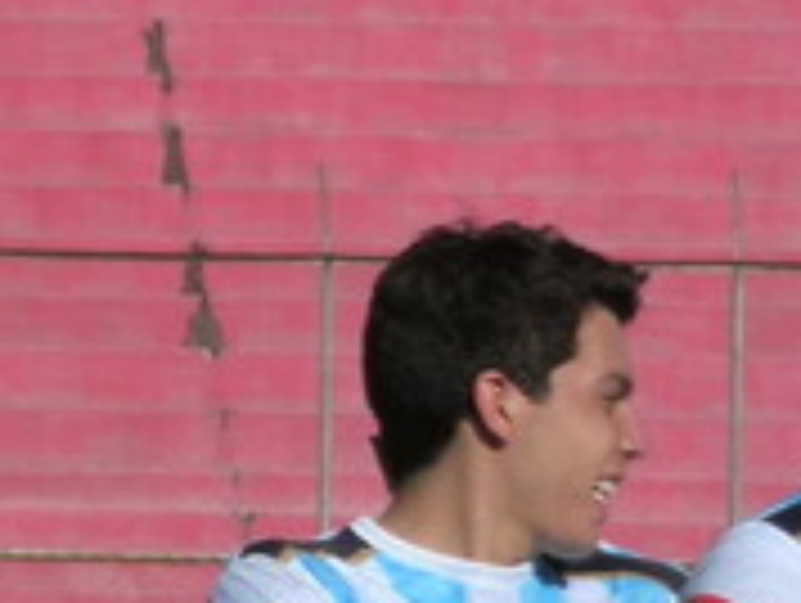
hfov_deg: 2.0
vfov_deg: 1.5
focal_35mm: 990
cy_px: 1235
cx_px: 2160
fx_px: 22939
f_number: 4
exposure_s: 1/1600
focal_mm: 32.4
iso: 160
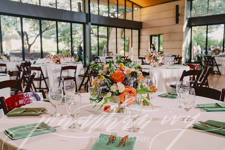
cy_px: 75
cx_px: 112
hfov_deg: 49.5
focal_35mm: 39
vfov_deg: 34.2
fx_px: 244
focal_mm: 39
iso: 640
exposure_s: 1/80
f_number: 5.6
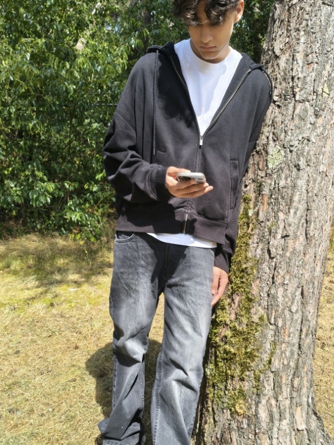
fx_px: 437
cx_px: 184
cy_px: 263
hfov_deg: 41.8
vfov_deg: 53.6
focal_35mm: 34
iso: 100
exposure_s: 1/269
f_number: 1.8
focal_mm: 5.56
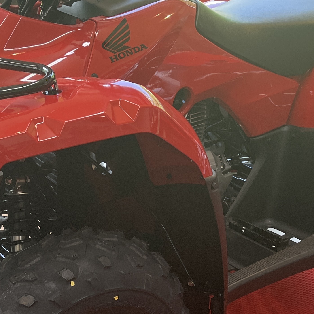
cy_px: 168
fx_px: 677
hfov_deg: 26.1
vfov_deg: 26.1
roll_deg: -1.9
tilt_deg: -23.9
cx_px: 133
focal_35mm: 66
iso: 125
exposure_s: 1/90
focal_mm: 5.1
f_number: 1.6
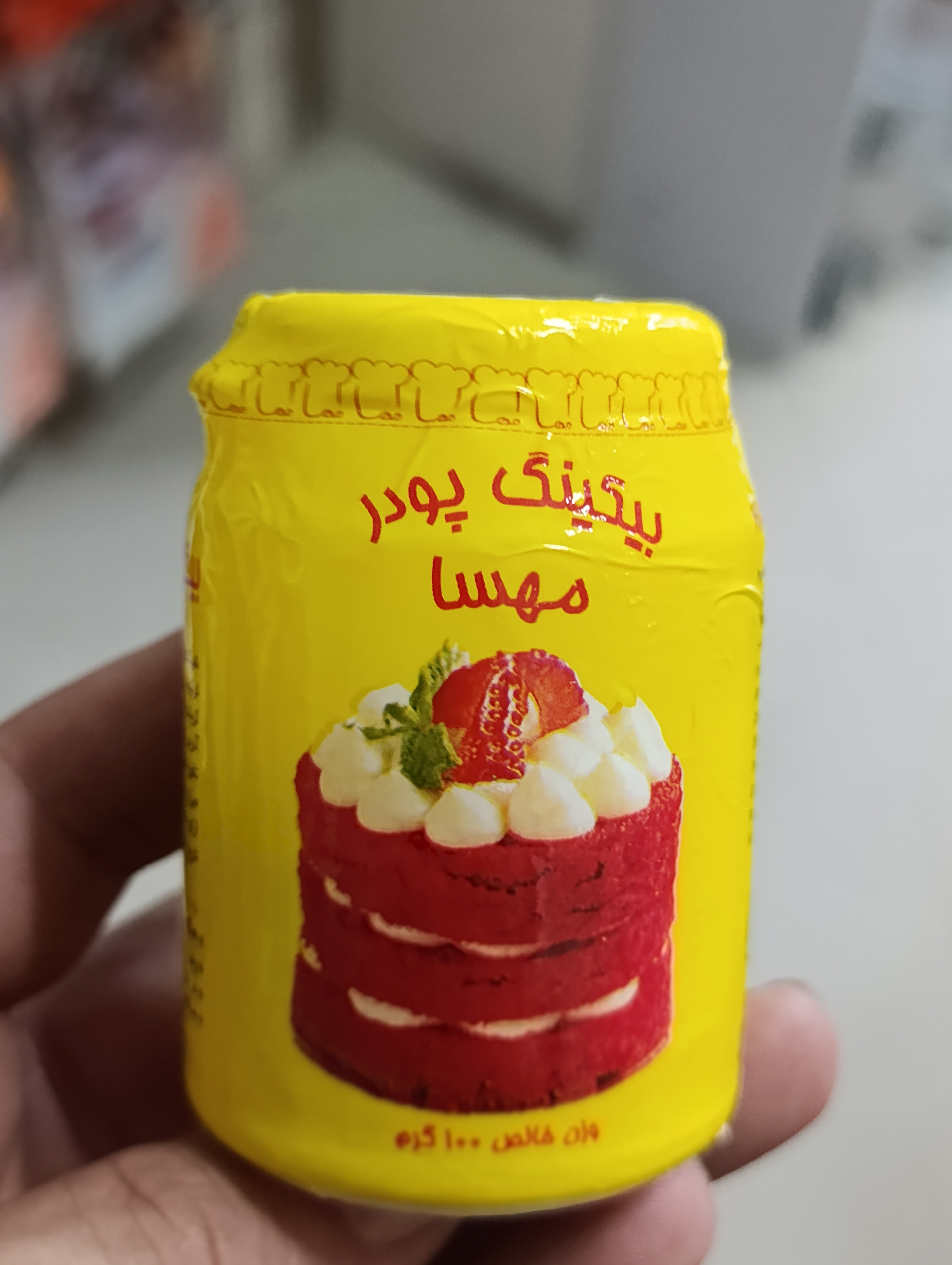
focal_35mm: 46
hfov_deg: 31.6
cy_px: 632
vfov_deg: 41.2
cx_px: 476
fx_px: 1683
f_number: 1.6
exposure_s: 1/50
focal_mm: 6.14
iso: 1250
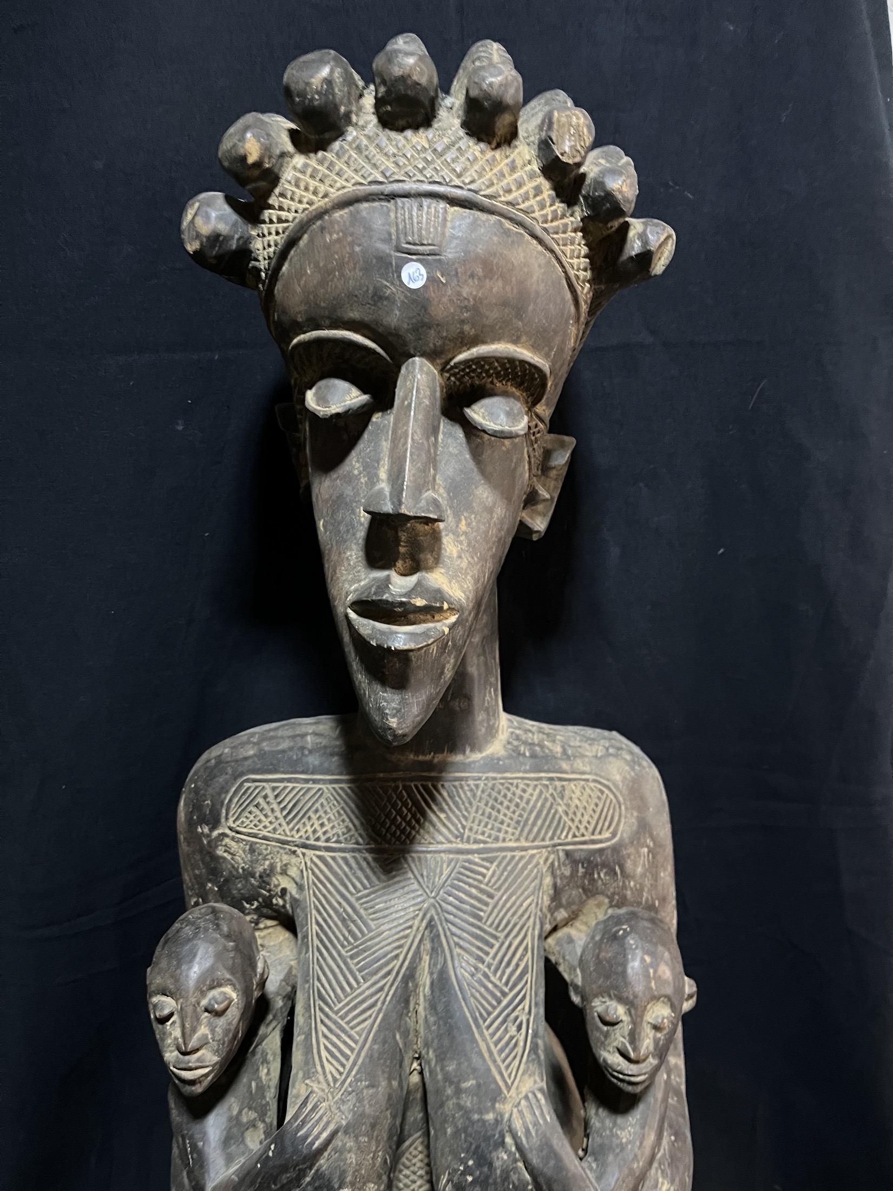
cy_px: 596
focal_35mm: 26
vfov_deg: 67.3
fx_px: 894
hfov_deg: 53.1
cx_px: 446
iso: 1000
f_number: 1.6
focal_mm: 5.1
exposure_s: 1/30
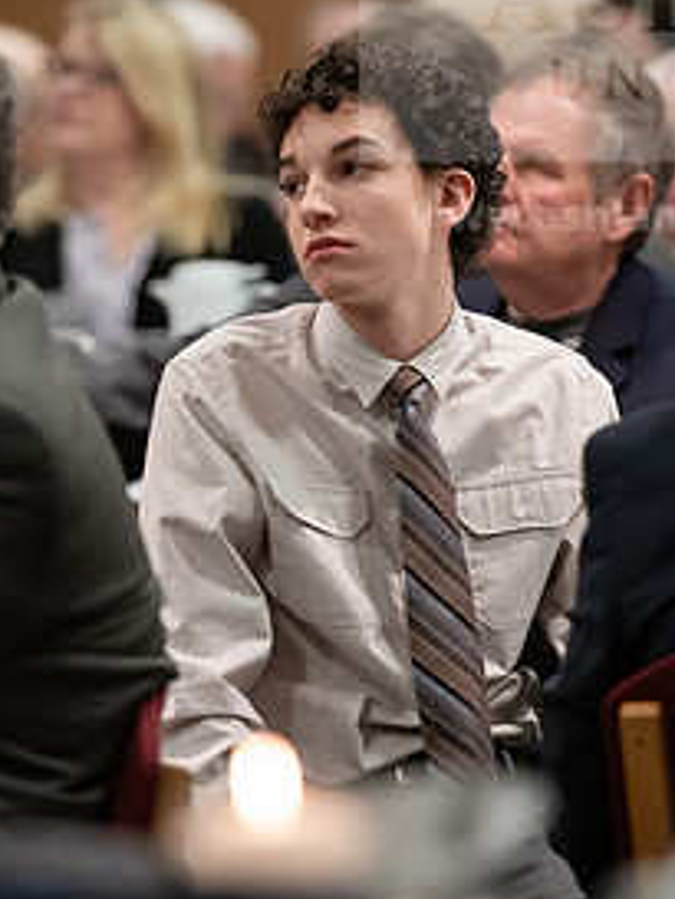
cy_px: 285
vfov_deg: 4.9
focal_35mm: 408
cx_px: 260
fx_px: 10600
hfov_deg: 3.6
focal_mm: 200
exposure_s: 1/200
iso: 2000
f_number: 3.2
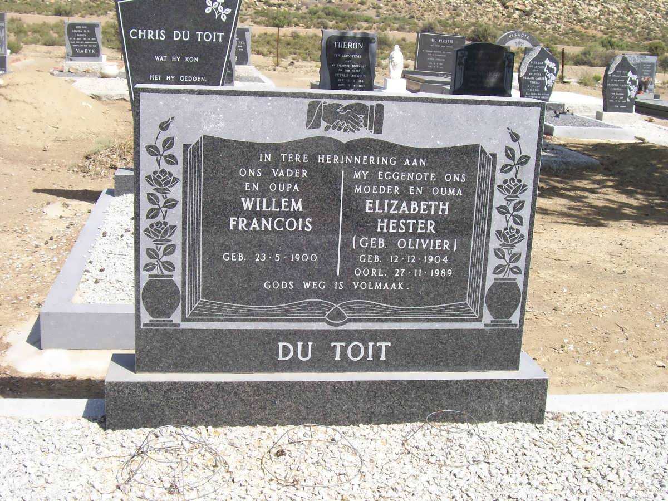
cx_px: 334
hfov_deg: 42.1
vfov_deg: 32.2
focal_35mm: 45
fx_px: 868
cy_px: 250
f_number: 5.4
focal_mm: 7.6
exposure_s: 1/342
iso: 80
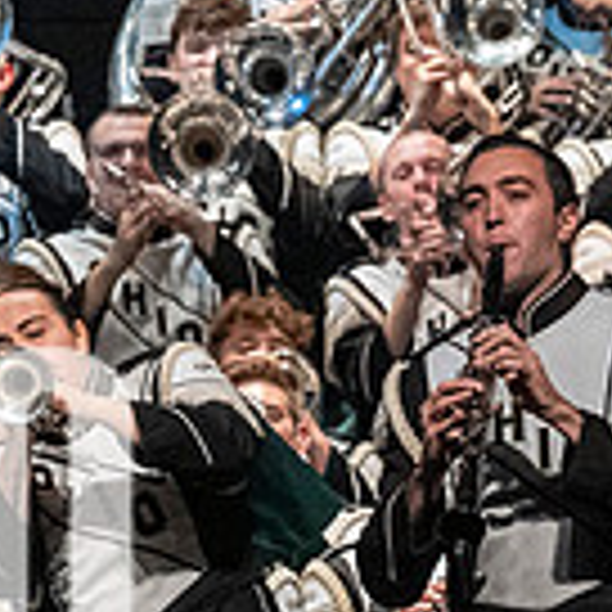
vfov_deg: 2.2
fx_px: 16282
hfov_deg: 2.2
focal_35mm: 814
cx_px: -207
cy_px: 558
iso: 4000
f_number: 4
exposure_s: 1/500
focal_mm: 150
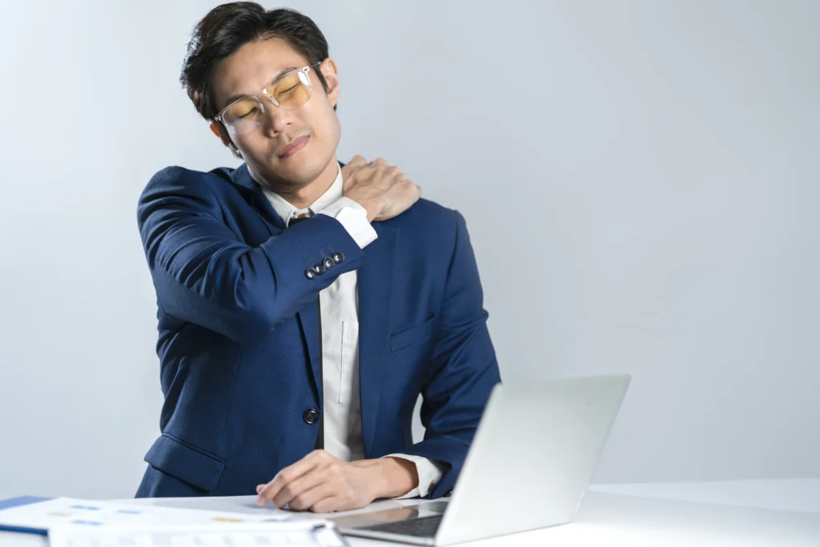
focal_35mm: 85
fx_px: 1936
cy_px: 274
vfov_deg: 16.1
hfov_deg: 23.9
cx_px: 410
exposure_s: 1/400
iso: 800
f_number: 1.8
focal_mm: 85
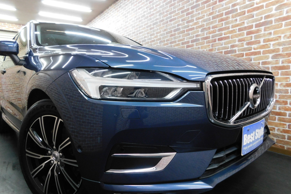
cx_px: 145
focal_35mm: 24
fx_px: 194
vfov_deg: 53.0
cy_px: 108
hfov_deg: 73.7
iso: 360
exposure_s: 1/30
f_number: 3
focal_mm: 4
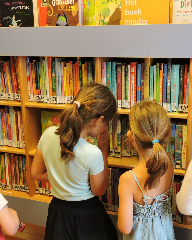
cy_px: 121
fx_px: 327
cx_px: 116
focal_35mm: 46
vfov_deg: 40.3
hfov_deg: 32.6
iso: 320
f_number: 3.6
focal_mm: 5.9
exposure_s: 1/30
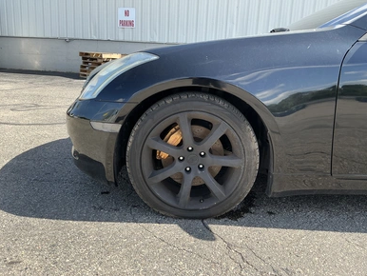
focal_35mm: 29
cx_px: 187
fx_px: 308
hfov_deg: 61.6
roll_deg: -2.6
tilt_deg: -11.1
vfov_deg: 48.3
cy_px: 134
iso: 25
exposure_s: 1/446
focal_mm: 3
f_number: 1.8
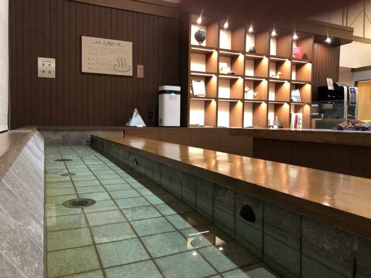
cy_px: 139
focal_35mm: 28
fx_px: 300
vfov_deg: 49.7
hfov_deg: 63.4
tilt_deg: -2.3
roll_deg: -1.3
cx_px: 186
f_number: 1.8
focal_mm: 3.99
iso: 100
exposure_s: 1/15
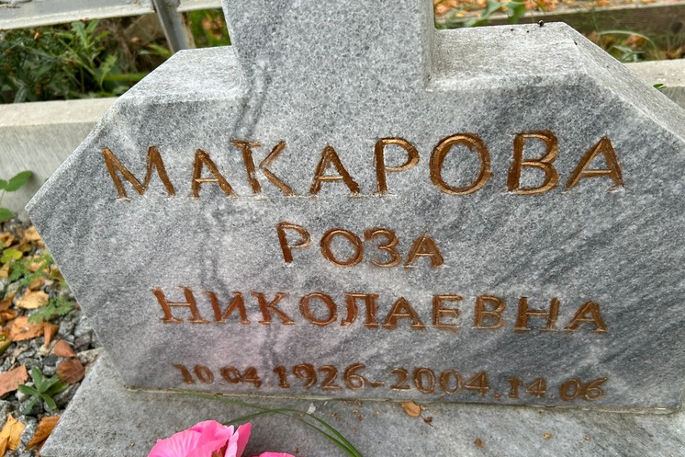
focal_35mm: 29
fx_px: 552
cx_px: 361
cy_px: 243
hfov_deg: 63.6
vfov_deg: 44.9
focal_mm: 5.7
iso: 50
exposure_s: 1/526
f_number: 1.5
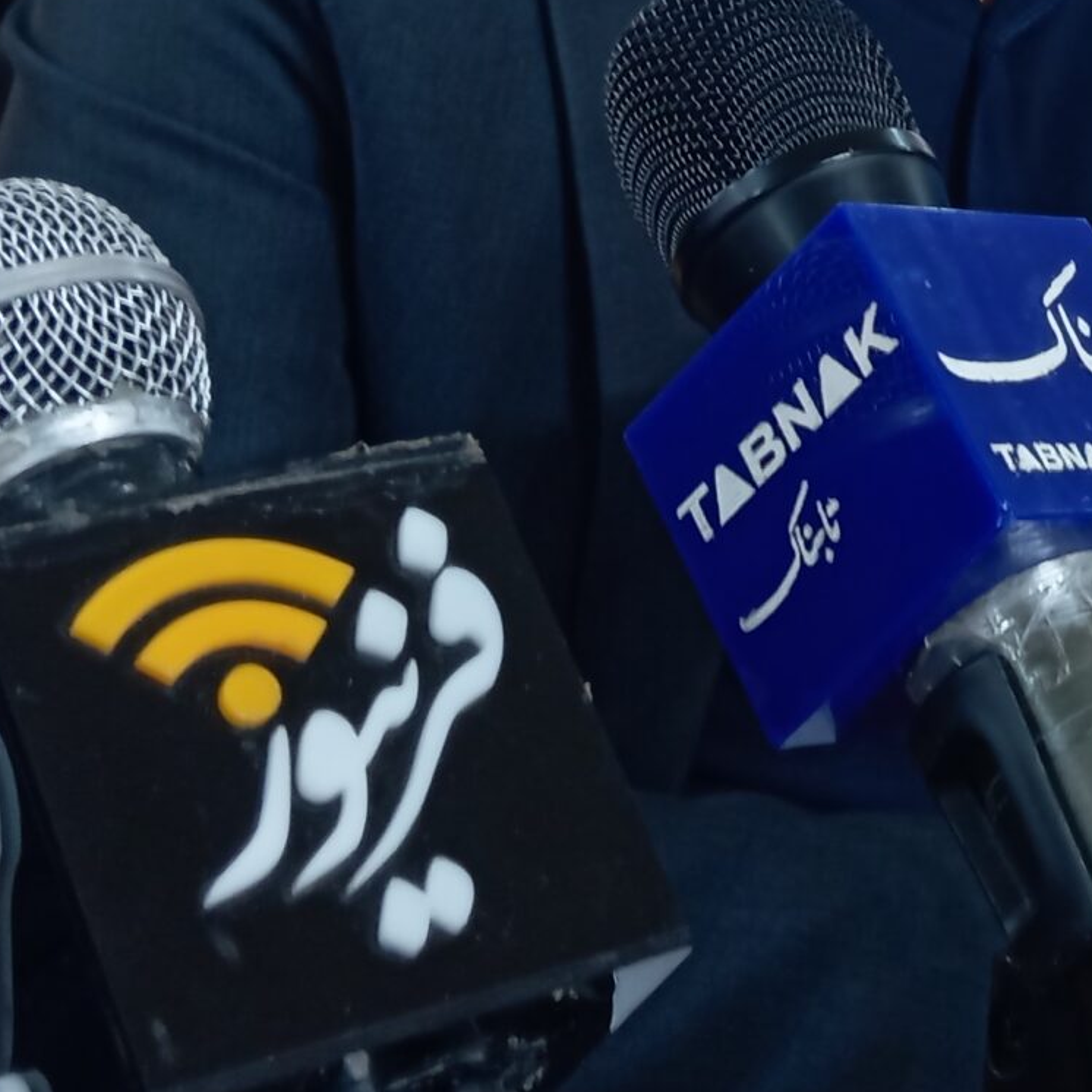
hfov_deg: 19.3
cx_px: 1298
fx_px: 3034
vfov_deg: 19.8
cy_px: 10
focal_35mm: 85
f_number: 1.8
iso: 226
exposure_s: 1/50
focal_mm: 4.22
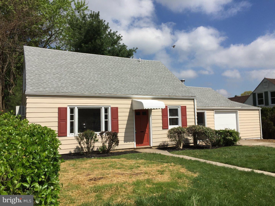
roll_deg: +0.2
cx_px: 138
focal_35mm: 29
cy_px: 103
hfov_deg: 61.7
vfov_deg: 48.2
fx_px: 230
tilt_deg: +2.9
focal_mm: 4.15
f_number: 2.2
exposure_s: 1/3968
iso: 32
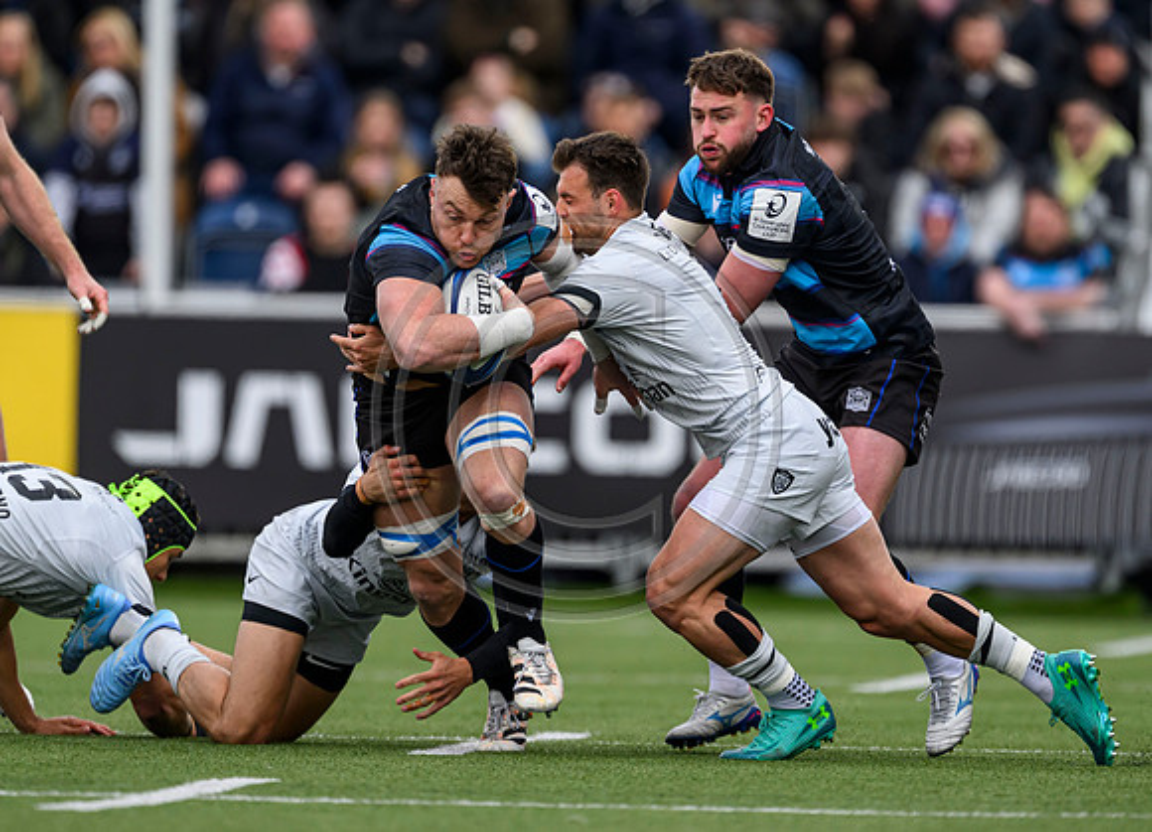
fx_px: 27833
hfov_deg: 2.4
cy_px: 354
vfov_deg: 1.7
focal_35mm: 847
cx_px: 648
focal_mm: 560
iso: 500
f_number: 4
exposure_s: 1/2000
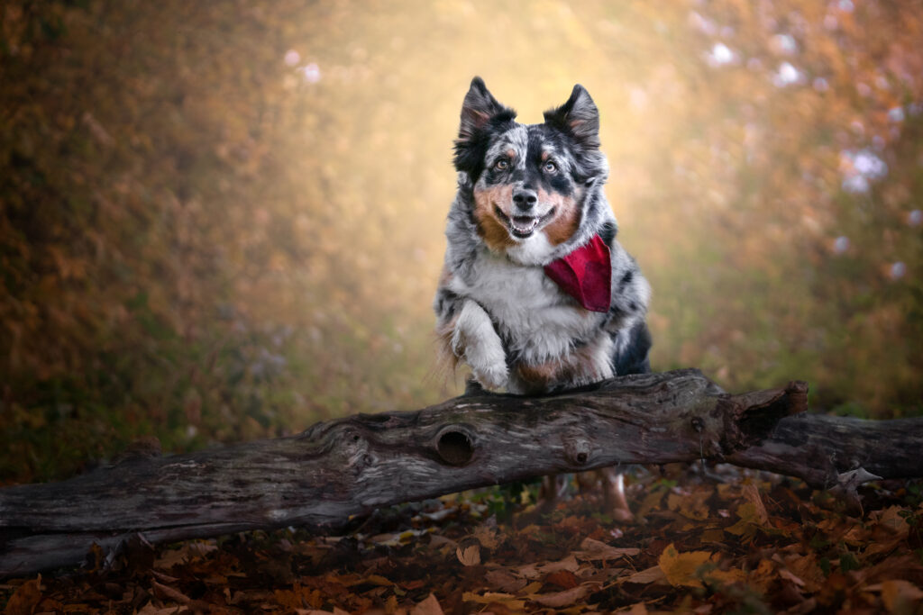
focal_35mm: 70
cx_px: 462
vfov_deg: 19.5
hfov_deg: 28.8
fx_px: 1795
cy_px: 308
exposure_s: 1/1600
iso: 500
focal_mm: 70
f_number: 2.8
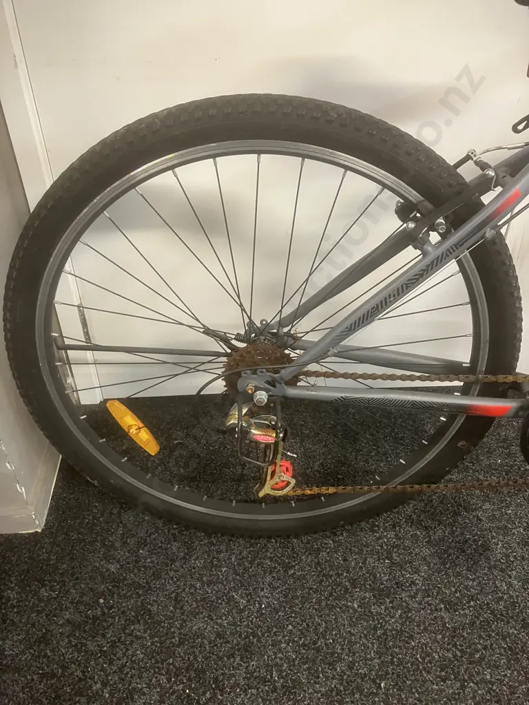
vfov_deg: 63.4
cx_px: 264
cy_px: 352
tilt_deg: -36.0
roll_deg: +0.3
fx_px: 571
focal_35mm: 28
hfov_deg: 49.7
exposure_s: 1/33
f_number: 1.8
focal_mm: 3.99
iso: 250
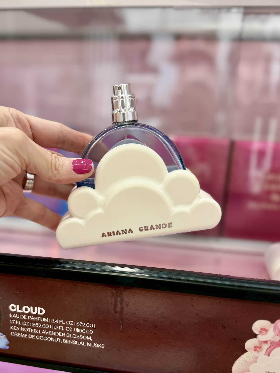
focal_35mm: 24
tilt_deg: -16.8
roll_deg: -2.6
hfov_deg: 56.8
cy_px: 186
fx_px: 259
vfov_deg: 71.6
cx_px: 140
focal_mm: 6.76
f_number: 1.78
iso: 64
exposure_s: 1/120
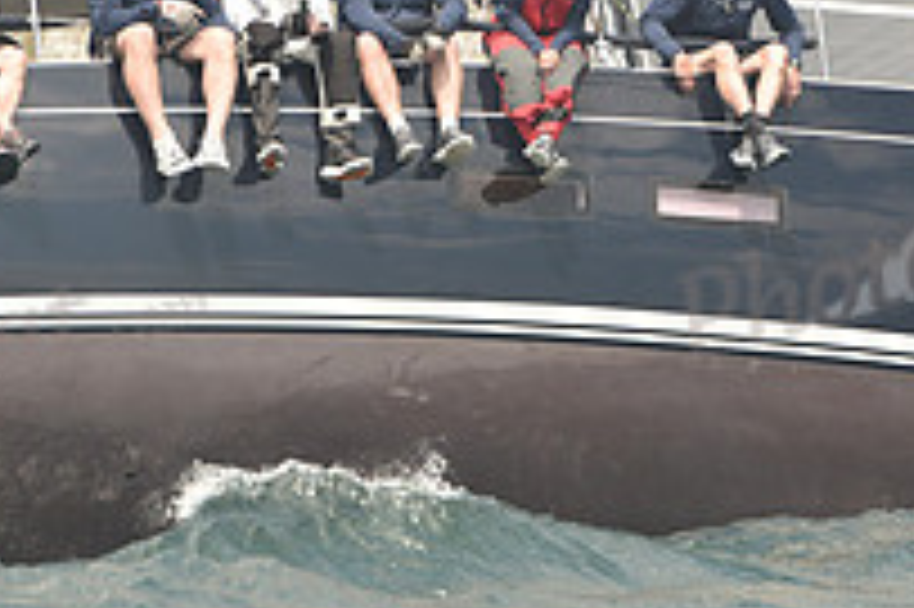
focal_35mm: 572
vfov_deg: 2.4
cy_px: 74
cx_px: 446
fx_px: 14510
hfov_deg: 3.6
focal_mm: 200
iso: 250
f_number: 5
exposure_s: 1/640
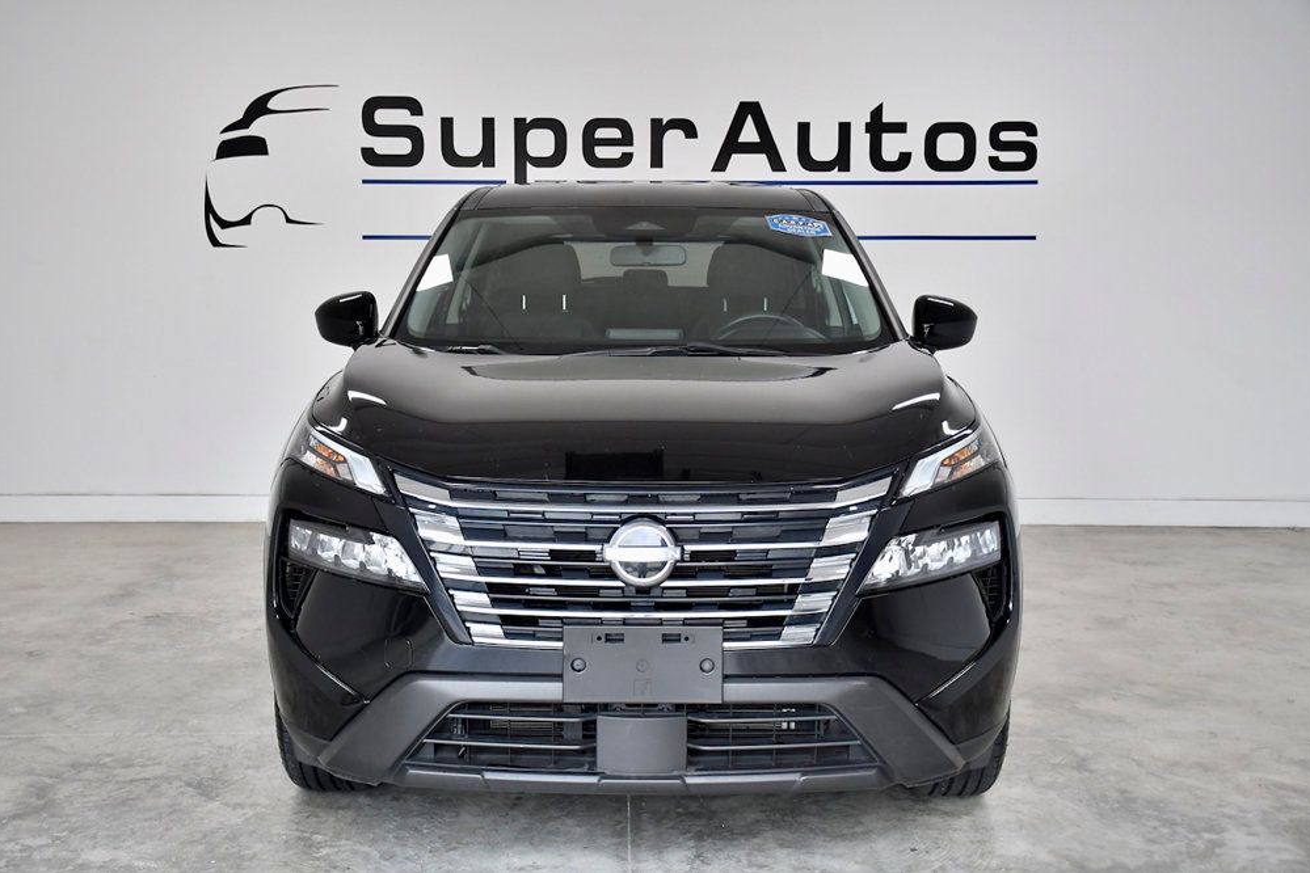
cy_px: 427
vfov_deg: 32.6
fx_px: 1492
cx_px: 646
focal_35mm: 41
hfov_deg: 47.4
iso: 1250
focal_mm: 27
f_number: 4
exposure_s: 1/800
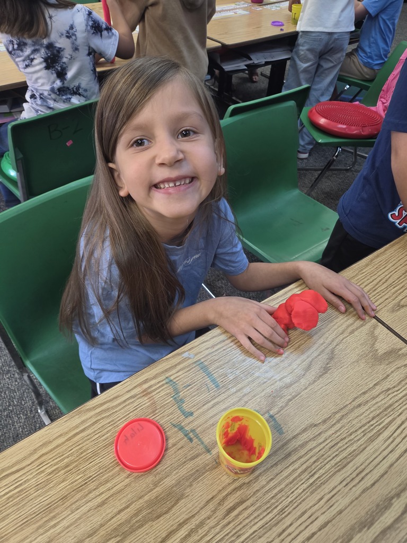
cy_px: 272
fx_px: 361
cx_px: 204
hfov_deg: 58.9
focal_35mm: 23
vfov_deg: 73.9
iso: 320
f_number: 1.8
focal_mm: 5.4
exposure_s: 1/120
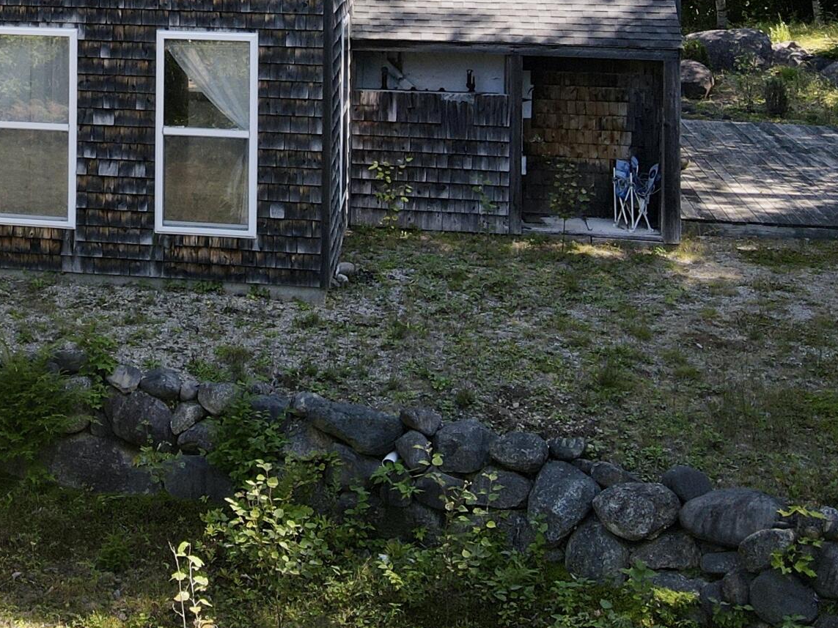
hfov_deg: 29.7
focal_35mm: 63
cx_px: 122
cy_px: -132
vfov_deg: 21.6
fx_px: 1525
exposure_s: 1/180
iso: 100
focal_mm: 4.5
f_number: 2.8
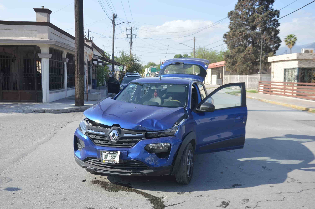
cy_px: 104
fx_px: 315
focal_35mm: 36
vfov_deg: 36.8
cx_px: 158
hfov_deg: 53.2
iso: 100
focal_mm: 24
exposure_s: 1/200
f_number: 7.1
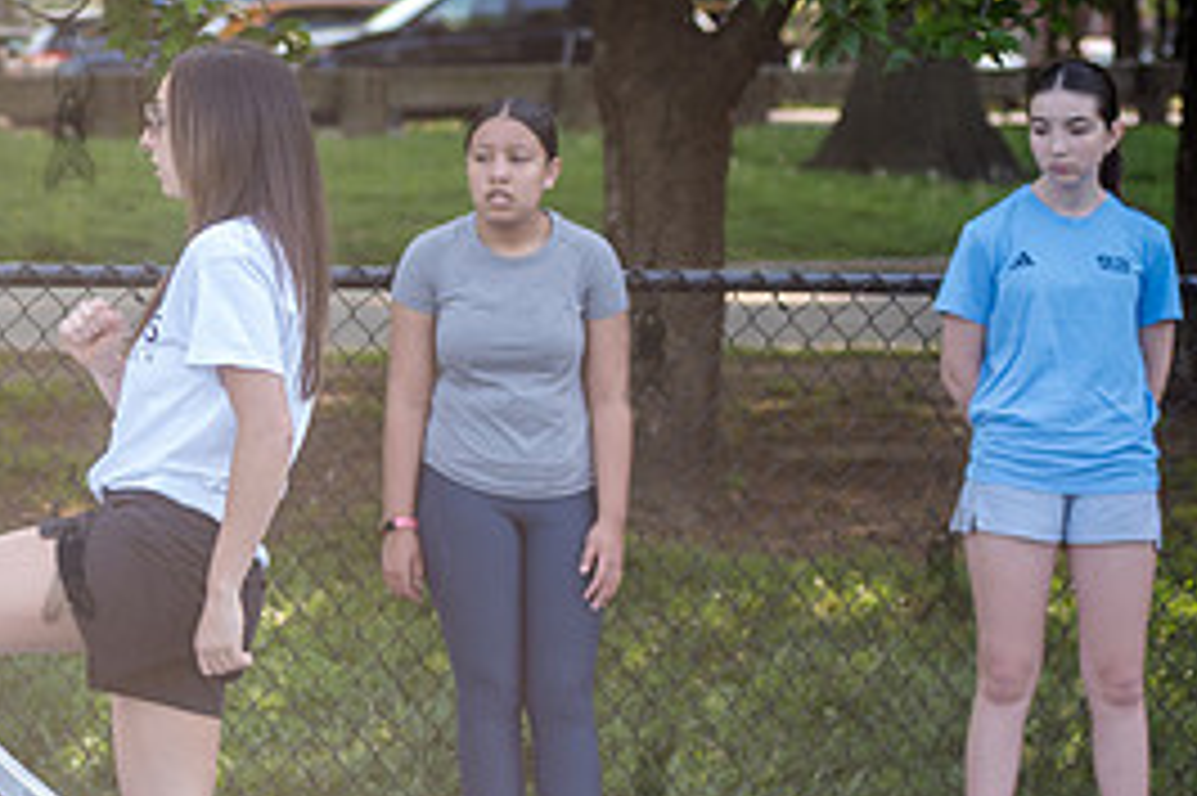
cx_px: 68
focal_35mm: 175
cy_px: 542
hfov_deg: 11.7
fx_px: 5815
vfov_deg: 7.8
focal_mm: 80
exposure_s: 1/500
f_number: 4
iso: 400
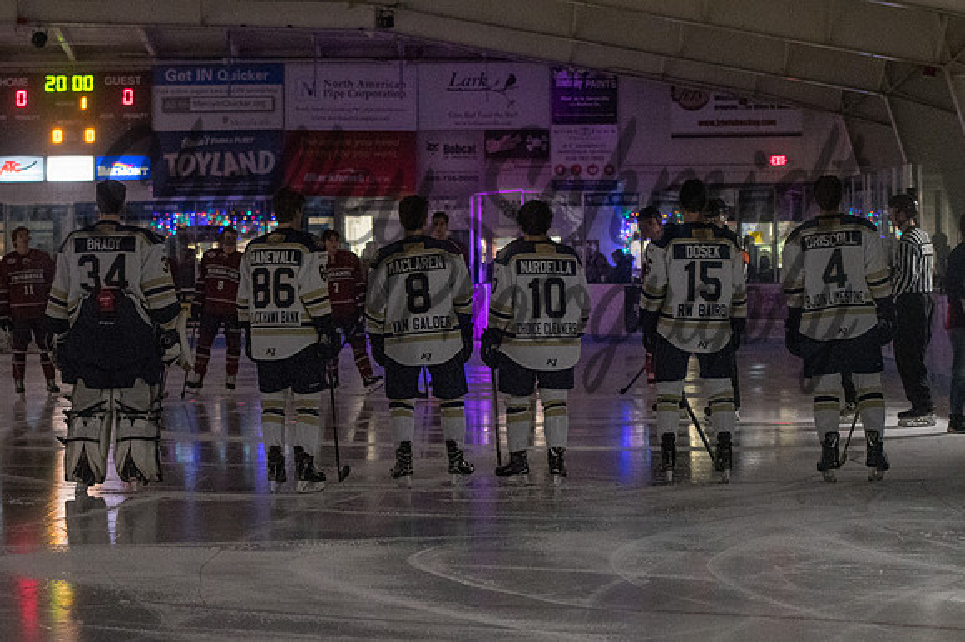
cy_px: 292
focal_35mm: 124
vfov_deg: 11.0
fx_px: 3323
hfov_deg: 16.5
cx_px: 408
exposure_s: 1/125
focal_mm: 70
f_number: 2.8
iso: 5000
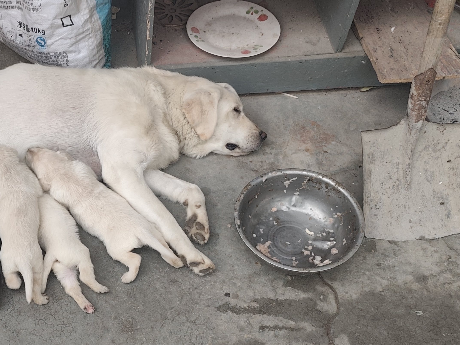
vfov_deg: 31.4
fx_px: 611
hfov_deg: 38.2
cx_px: 37
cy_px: 209
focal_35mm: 46
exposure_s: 1/100
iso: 64
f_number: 1.6
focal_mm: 5.84
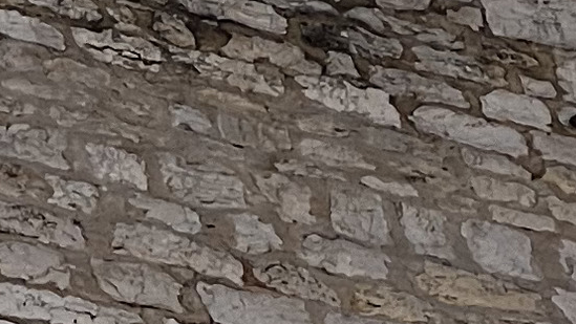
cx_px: -307
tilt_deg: +54.1
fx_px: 9333
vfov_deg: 2.0
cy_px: 1330
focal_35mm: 611
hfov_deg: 3.5
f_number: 2.8
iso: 32
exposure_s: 1/612
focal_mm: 9
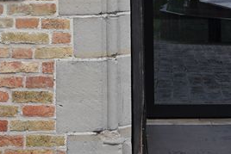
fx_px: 1149
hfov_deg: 11.5
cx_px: 104
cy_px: -235
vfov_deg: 7.2
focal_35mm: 179
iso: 100
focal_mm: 24
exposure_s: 1/100
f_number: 10
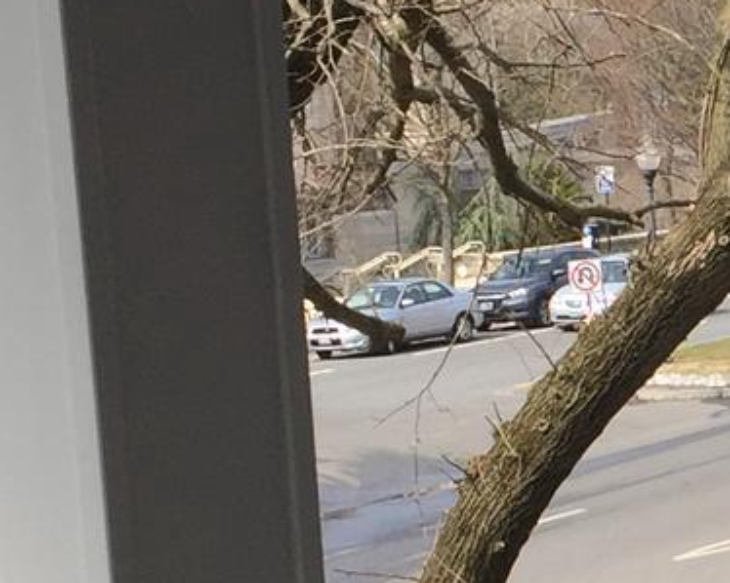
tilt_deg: -9.4
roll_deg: +1.5
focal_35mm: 155
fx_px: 3348
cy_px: 601
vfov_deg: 9.9
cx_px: 1278
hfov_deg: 11.6
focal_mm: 4.15
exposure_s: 1/775
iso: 32
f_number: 2.2
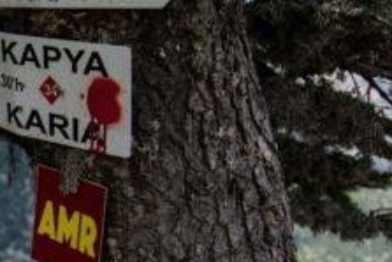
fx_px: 970
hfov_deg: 20.9
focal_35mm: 89
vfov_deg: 15.4
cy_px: 175
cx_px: -113
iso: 100
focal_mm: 34
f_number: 4
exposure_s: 1/400
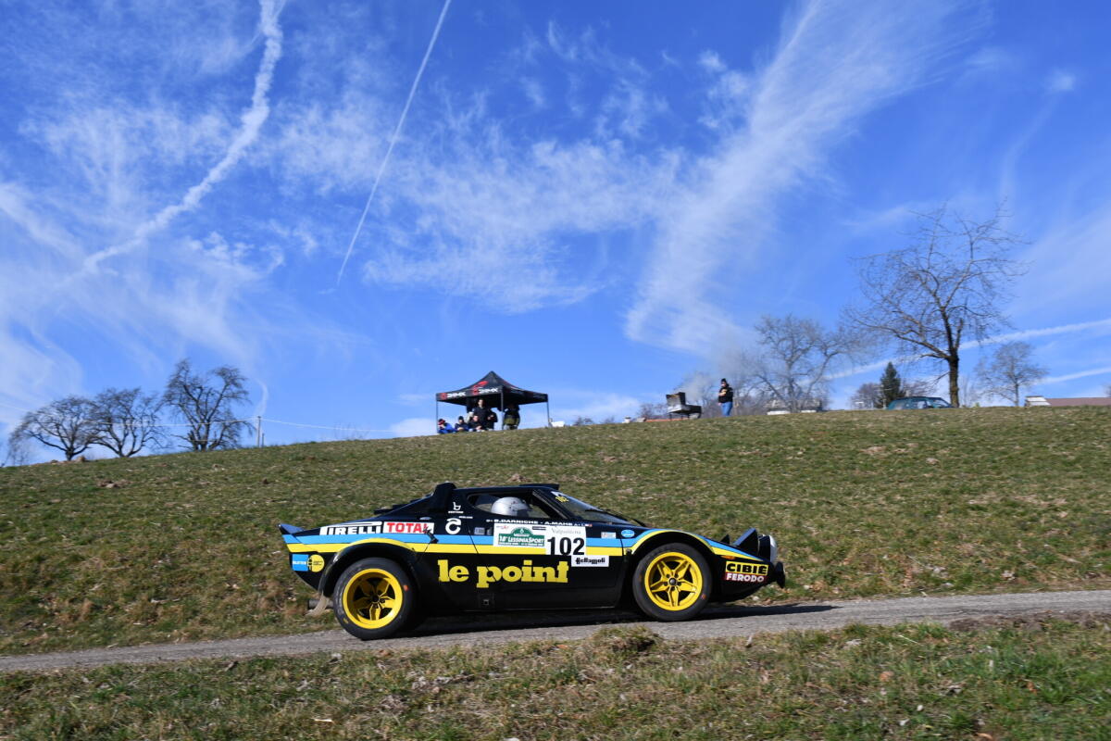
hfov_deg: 51.3
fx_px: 1157
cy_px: 370
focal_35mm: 38
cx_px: 556
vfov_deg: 35.5
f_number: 5.6
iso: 100
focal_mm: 25
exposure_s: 1/800
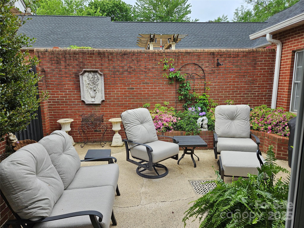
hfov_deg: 73.9
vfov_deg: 58.9
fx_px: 202
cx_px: 152
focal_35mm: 23
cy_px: 114
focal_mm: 5.4
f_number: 1.8
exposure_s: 1/437
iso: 25
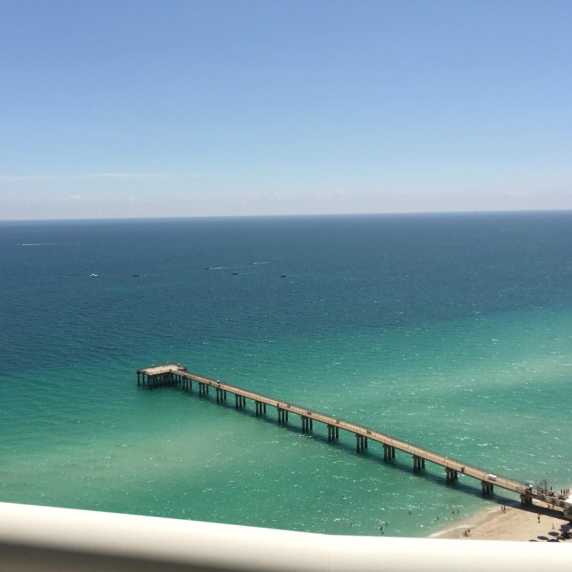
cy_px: 291
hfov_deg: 46.9
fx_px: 654
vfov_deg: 47.2
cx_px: 227
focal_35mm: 35
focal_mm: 4.15
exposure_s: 1/3300
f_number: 2.2
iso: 32
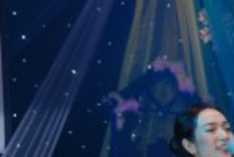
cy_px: 210
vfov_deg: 5.5
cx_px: 378
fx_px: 1620
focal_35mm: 249
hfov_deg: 8.1
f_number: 4.8
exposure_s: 1/60
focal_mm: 50
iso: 400
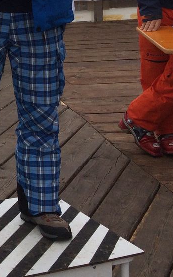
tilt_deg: -2.5
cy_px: 11
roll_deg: +4.7
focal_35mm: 88
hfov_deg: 12.5
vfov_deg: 22.8
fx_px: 664
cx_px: -204
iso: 32
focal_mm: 4.15
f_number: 2.2
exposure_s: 1/4115
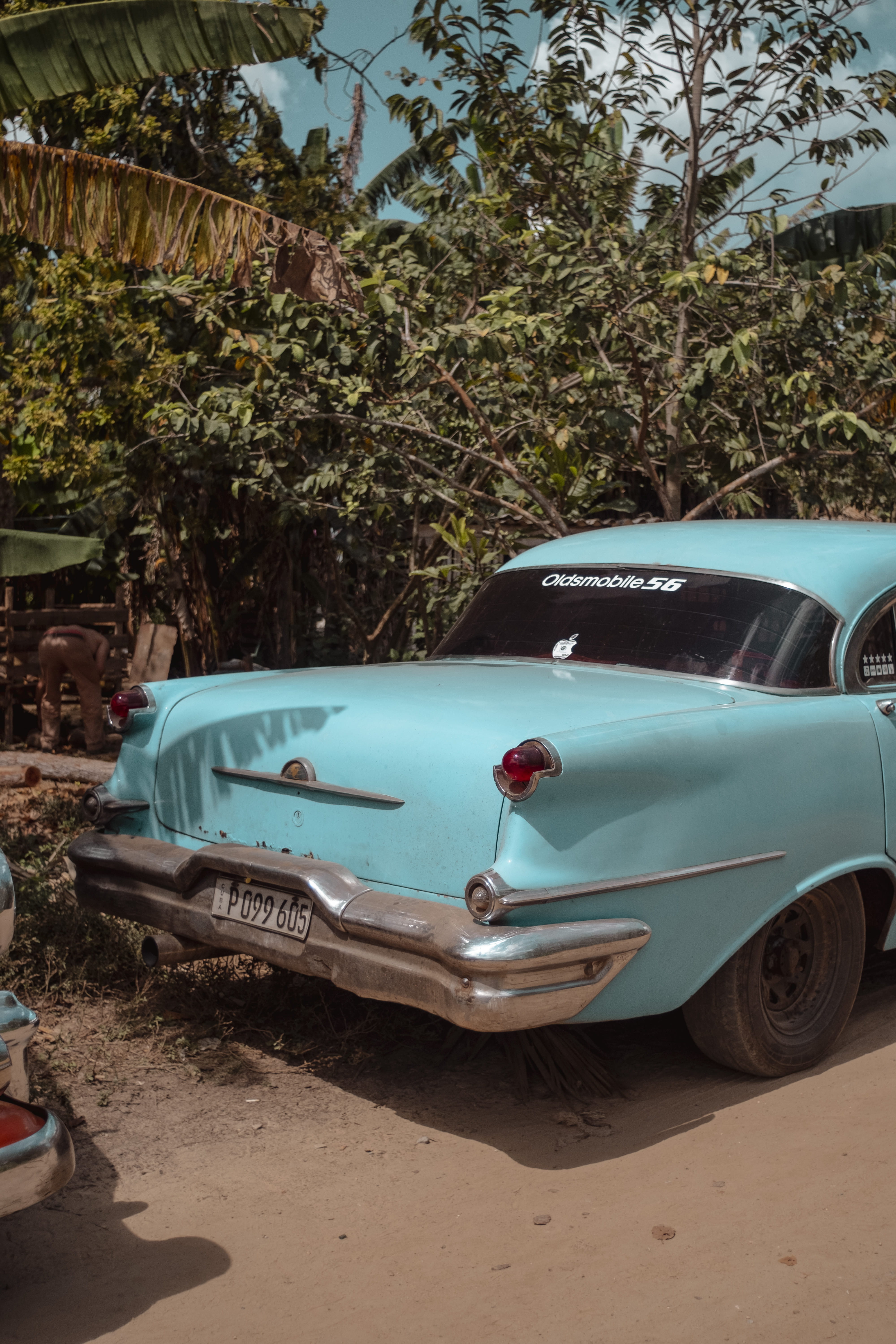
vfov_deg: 67.4
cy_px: 672
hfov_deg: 47.9
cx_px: 448
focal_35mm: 27
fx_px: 1008
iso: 400
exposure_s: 1/1250
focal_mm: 18
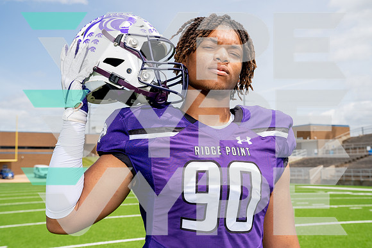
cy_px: 124
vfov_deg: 29.3
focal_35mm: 46
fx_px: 475
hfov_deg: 42.7
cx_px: 186
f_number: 8
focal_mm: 46
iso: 100
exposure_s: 1/250
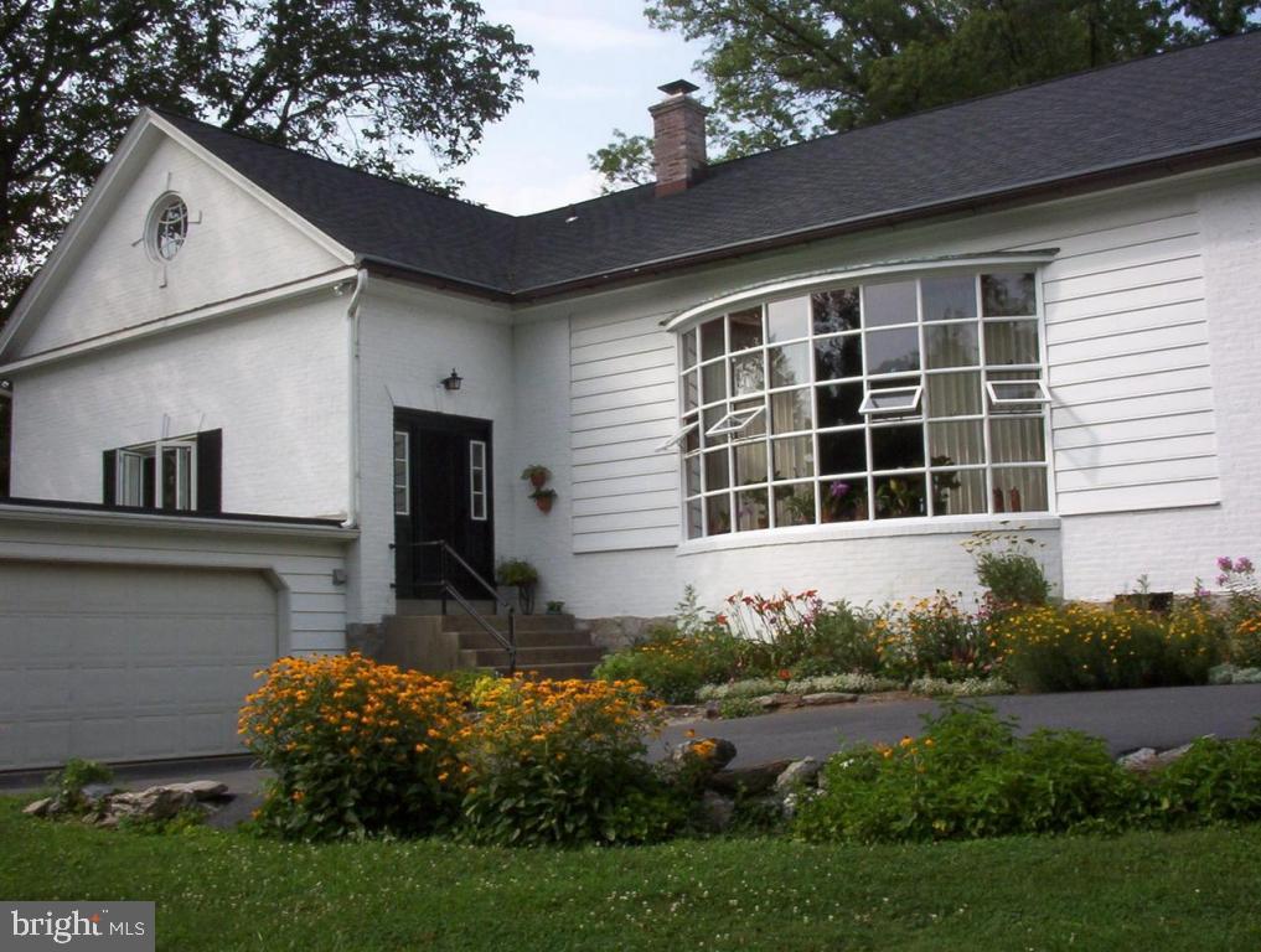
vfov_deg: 37.0
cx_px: 630
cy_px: 476
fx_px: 1424
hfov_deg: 47.8
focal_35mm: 39
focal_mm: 6
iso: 100
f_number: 8
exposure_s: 1/199
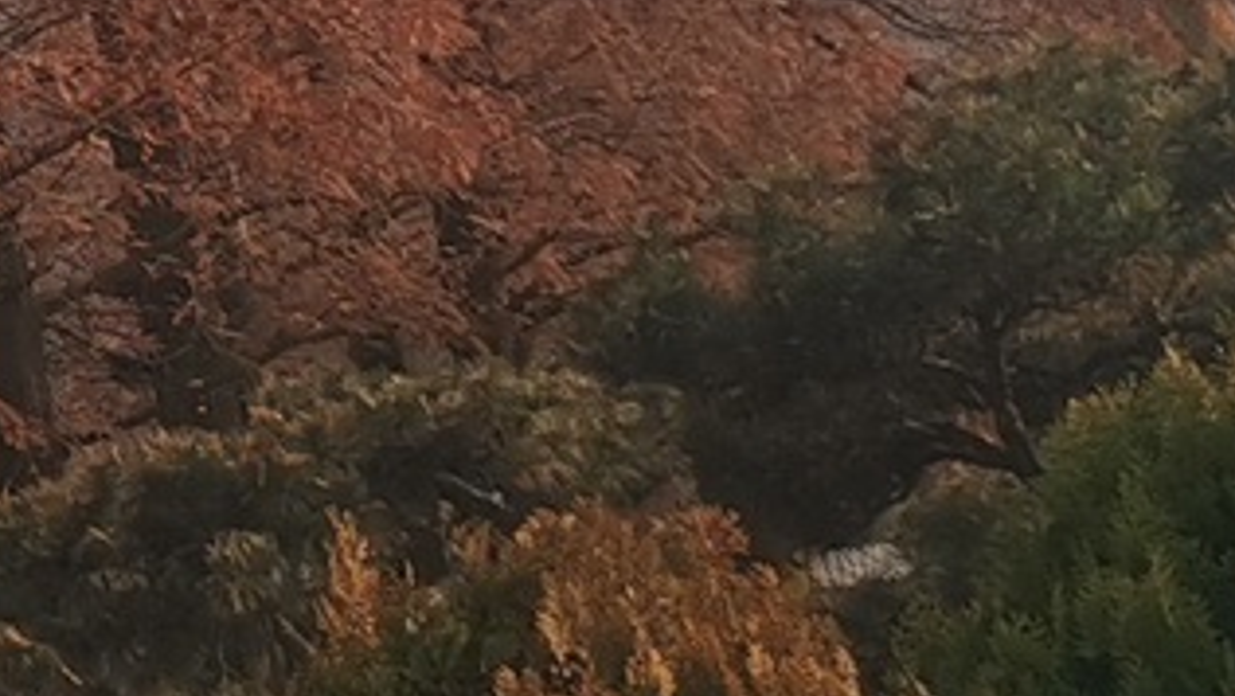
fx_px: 6093
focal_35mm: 186
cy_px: -610
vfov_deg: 6.4
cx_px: -1958
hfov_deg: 9.8
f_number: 1.6
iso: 50
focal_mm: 5.56
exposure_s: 1/1458
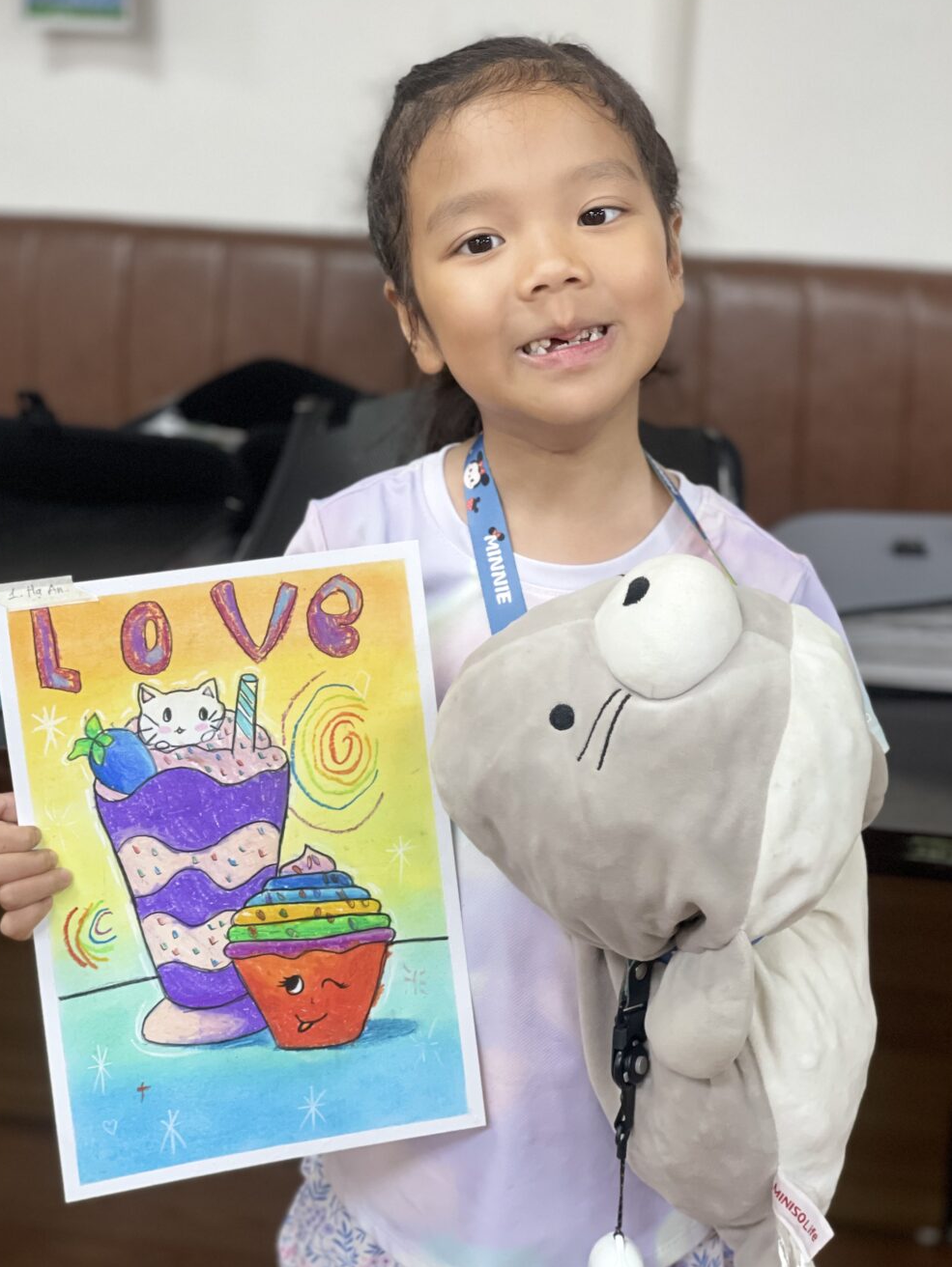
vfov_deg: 29.8
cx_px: 471
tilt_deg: -14.8
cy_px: 630
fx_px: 2382
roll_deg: -2.4
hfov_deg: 22.6
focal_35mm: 65
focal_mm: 7.5
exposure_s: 1/100
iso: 250
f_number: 2.2
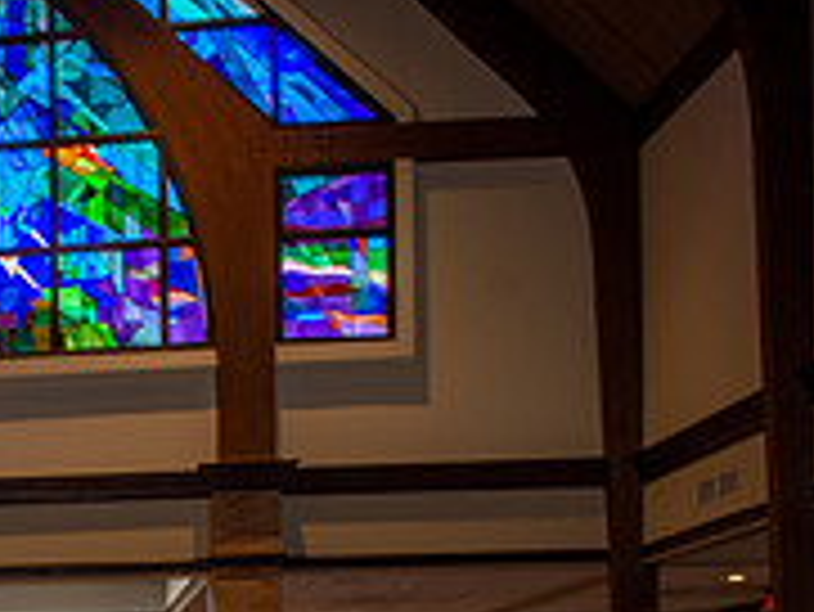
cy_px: 846
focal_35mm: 74
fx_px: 1741
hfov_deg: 22.9
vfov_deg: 18.2
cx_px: -288
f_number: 5
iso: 640
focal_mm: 24
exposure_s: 1/100
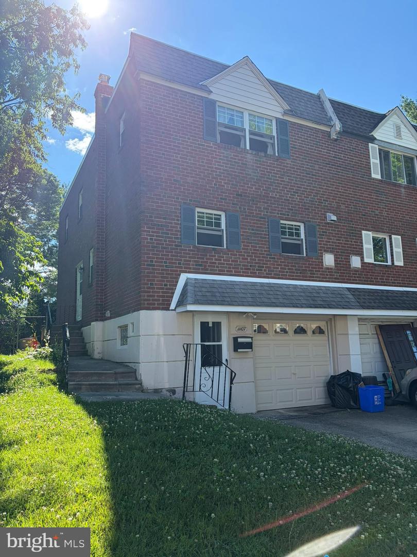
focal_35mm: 26
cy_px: 278
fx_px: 418
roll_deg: +0.3
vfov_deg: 67.3
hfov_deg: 53.1
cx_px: 208
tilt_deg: +10.5
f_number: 1.6
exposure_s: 1/1587
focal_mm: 5.96
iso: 64
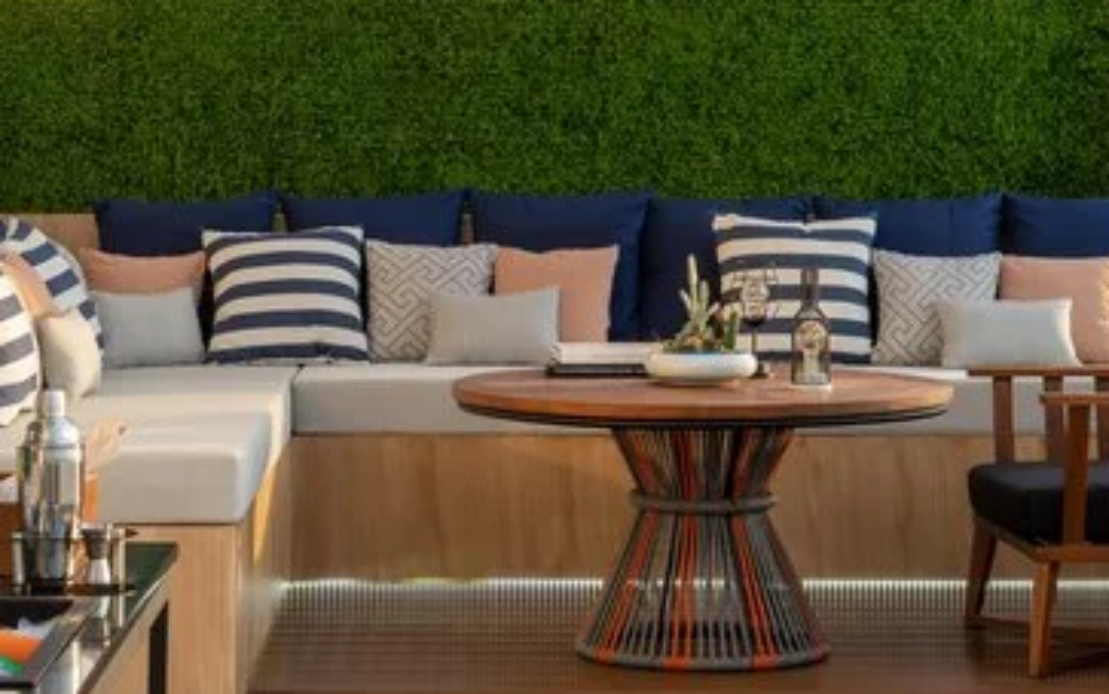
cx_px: 538
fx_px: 3204
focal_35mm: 106
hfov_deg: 19.6
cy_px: 167
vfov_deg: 12.3
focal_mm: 59
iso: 100
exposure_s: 1/15
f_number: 11
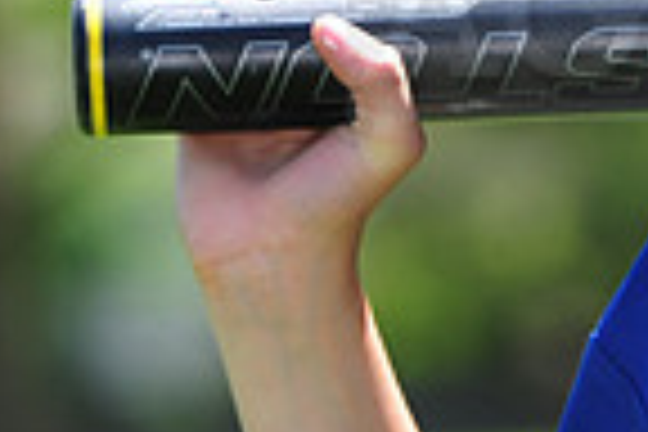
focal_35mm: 663
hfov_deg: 3.1
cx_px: 1102
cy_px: -14
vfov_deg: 2.1
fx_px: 11933
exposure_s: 1/640
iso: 200
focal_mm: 165
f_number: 4.5
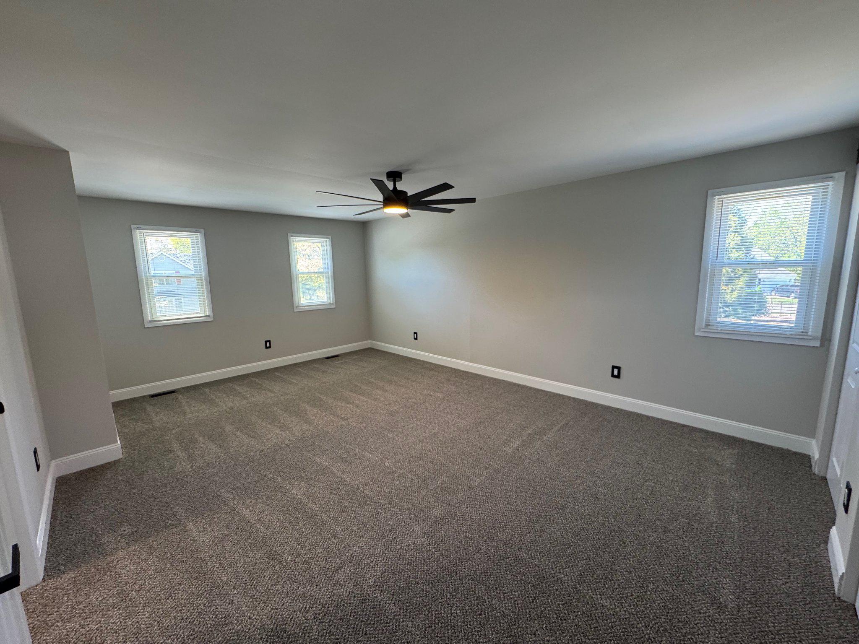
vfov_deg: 85.7
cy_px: 322
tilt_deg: -9.5
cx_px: 430
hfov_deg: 102.1
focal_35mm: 14
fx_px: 347
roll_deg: +1.3
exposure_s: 1/60
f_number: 2.2
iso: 200
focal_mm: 2.22
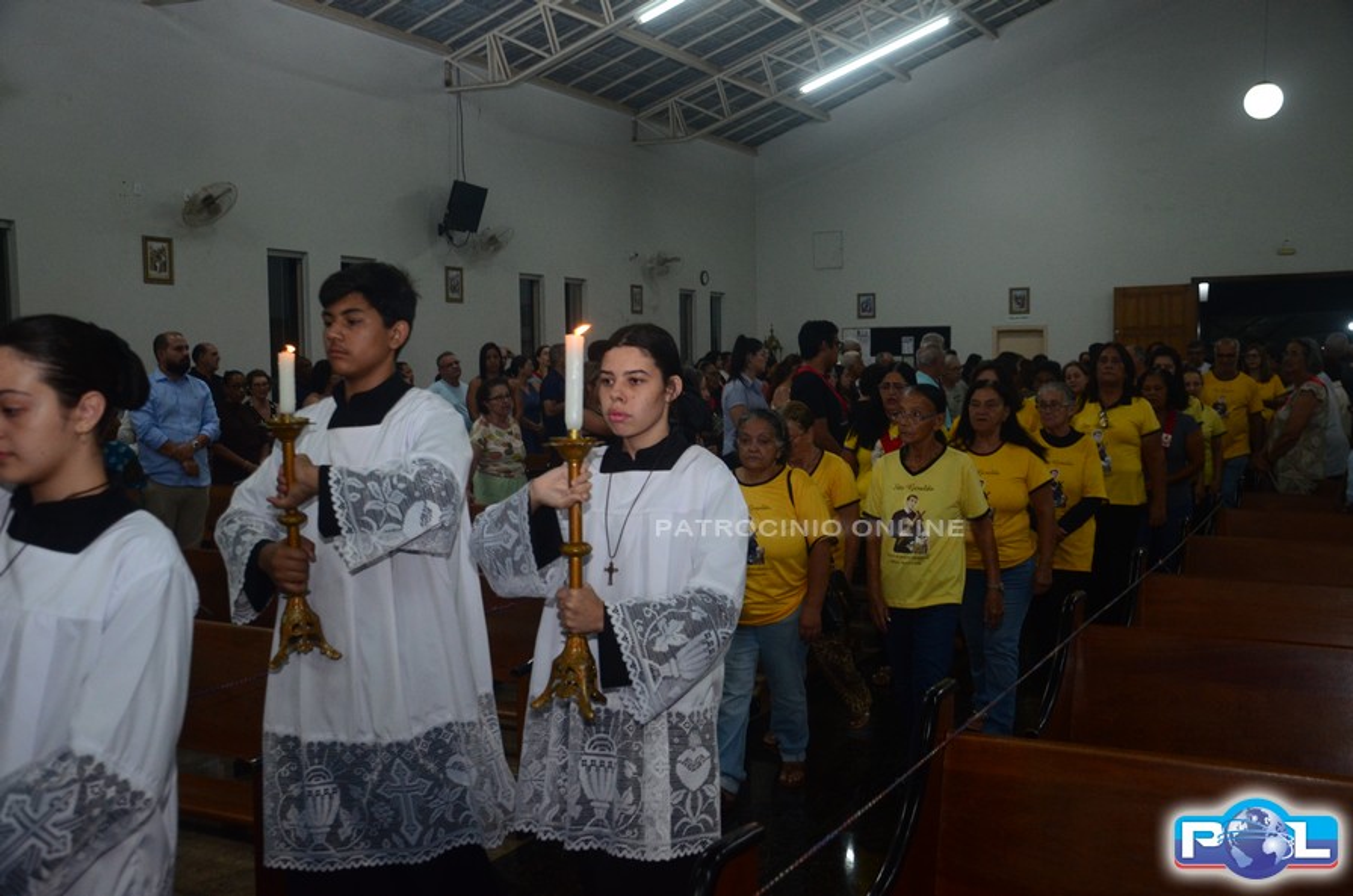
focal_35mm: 36
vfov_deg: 36.7
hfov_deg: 53.2
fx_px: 1350
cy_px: 448
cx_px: 676
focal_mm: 24
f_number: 5
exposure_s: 1/200
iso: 1250
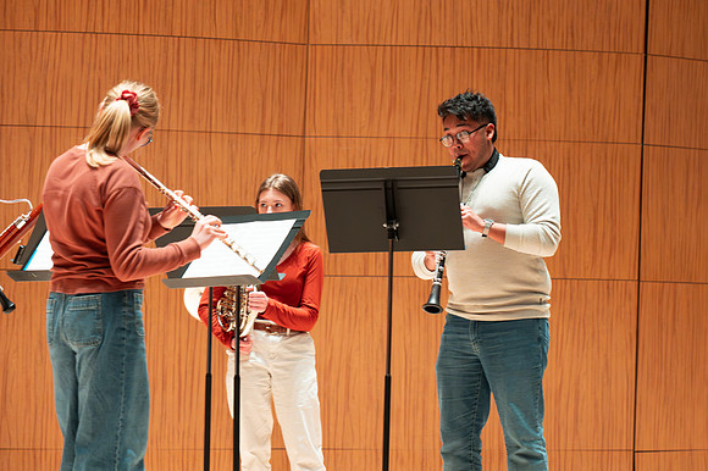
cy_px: 216
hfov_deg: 12.6
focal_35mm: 163
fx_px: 3196
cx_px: 474
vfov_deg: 8.4
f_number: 4
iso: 2000
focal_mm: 120
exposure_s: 1/160
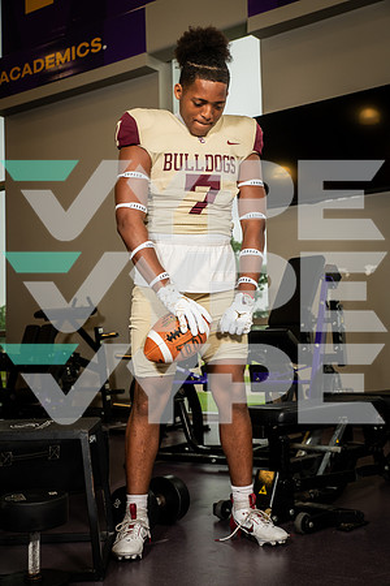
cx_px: 195
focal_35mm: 46
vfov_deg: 42.7
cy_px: 293
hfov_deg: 29.2
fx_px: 747
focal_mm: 46
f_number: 5.6
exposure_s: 1/250
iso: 500
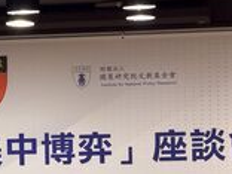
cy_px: 214
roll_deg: +1.2
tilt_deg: -2.3
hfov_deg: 7.7
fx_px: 1716
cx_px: -18
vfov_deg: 5.8
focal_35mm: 256
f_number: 2.8
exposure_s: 1/120
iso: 400
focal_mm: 16.89
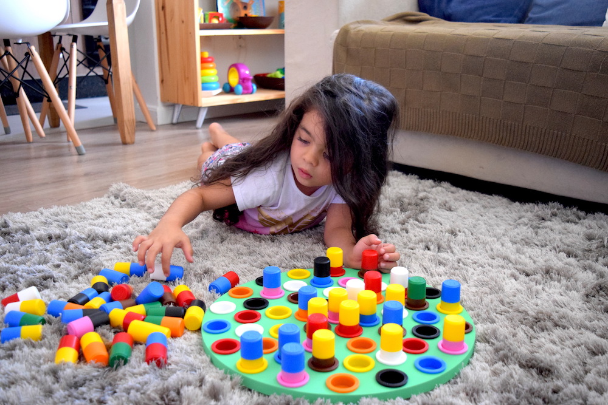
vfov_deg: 36.9
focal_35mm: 36
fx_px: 608
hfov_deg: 53.1
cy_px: 202
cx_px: 304
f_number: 4
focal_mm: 24
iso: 3200
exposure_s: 1/200
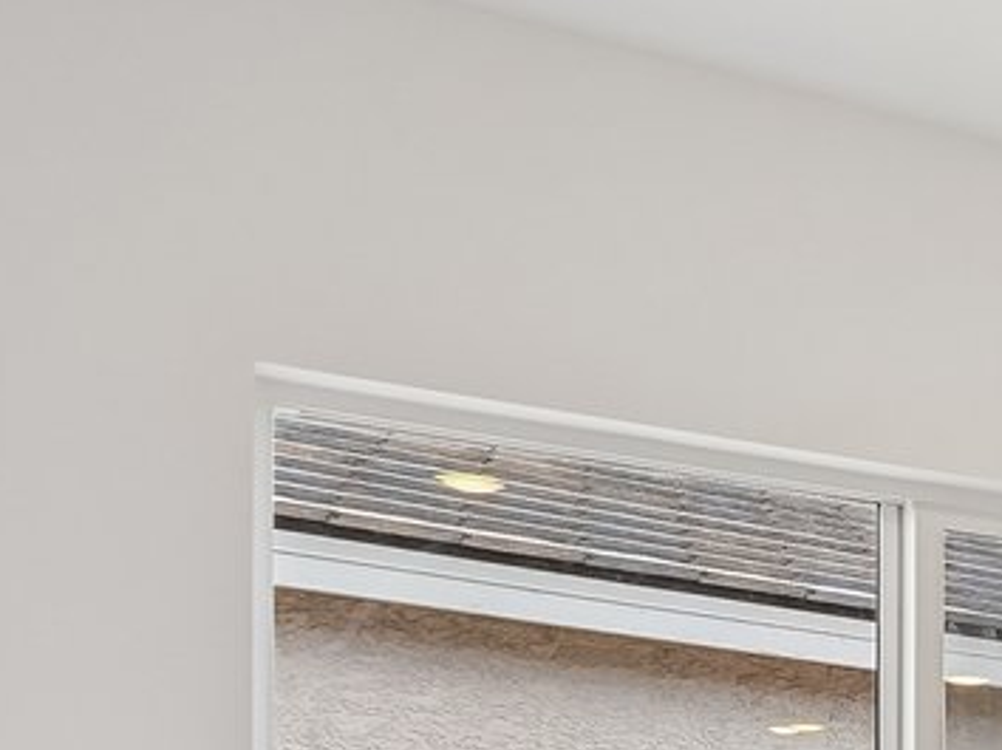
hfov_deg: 13.4
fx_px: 2574
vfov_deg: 15.2
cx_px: 2610
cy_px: 1153
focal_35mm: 89
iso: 125
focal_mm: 16
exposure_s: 1/30
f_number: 8
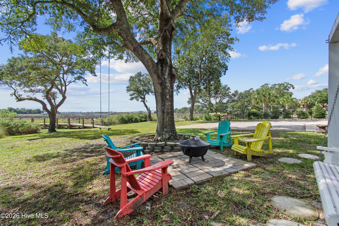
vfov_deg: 77.3
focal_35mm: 15
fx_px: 141
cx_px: 170
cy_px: 113
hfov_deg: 100.4
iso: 100
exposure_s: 1/100
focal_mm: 10
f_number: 5
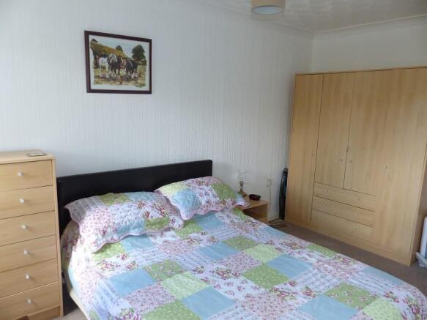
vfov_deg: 54.9
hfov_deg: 69.4
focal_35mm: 25
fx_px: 308
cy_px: 160
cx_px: 214
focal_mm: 4.5
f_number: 2.8
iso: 200
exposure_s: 1/60
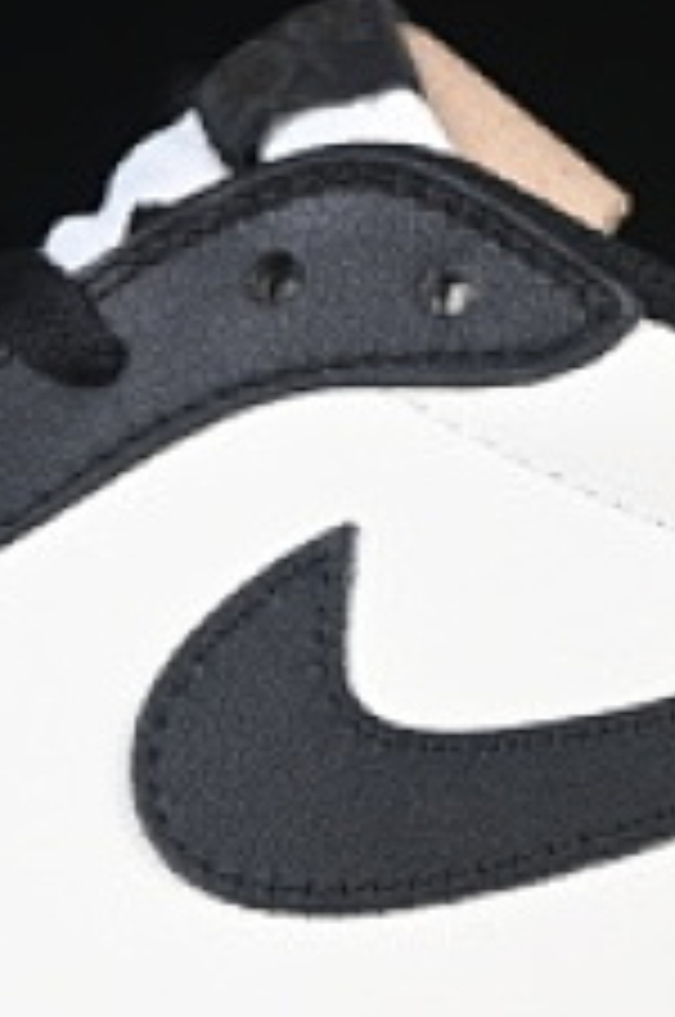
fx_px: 10127
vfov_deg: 5.7
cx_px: 117
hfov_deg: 3.8
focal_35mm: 359
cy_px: 378
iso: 160
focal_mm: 50
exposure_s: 1/60
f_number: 6.3
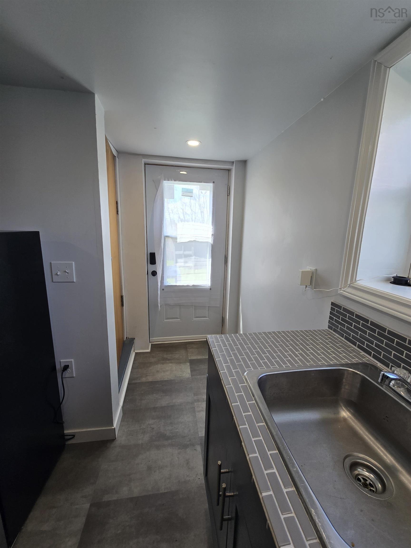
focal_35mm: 13
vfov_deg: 106.2
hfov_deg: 89.9
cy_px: 274
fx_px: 206
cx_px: 206
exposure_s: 1/120
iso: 50
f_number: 2.2
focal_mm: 2.2
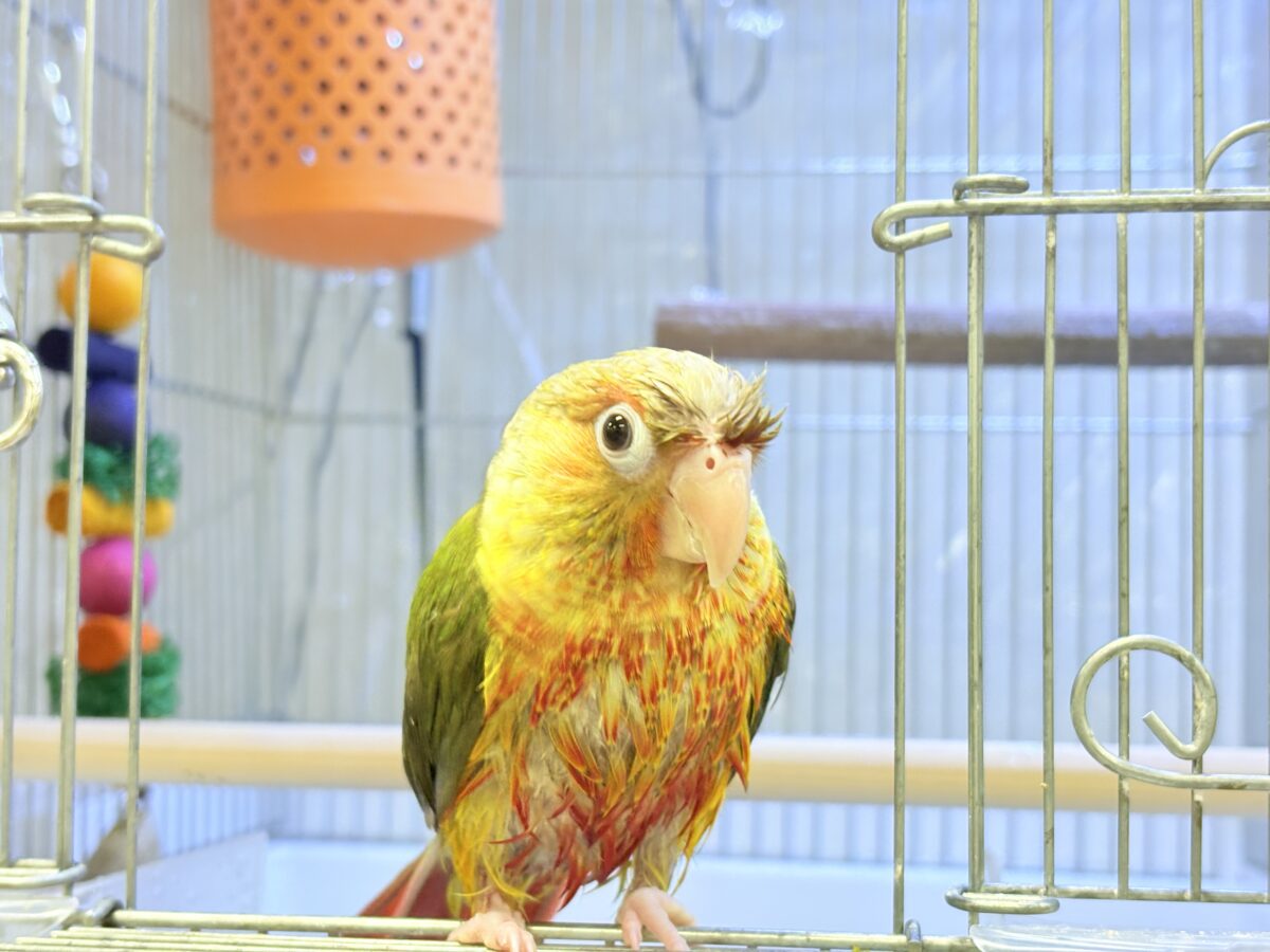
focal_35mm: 52
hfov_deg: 36.8
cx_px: 635
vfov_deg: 28.0
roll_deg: +0.2
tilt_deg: +3.1
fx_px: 1908
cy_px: 476
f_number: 1.6
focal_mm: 5.96
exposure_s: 1/98
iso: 125
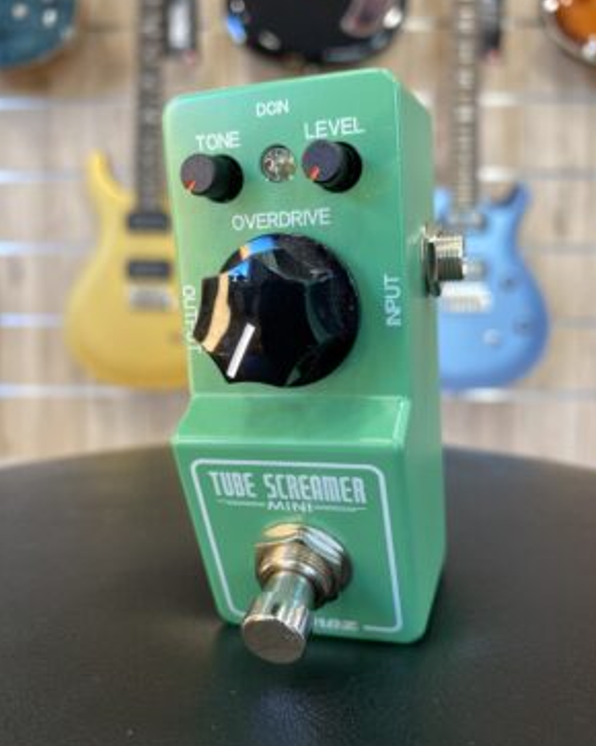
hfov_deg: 51.5
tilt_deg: -3.8
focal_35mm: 28
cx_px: 306
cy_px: 362
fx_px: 618
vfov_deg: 62.2
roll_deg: +0.4
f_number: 1.8
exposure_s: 1/50
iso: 100
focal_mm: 4.25
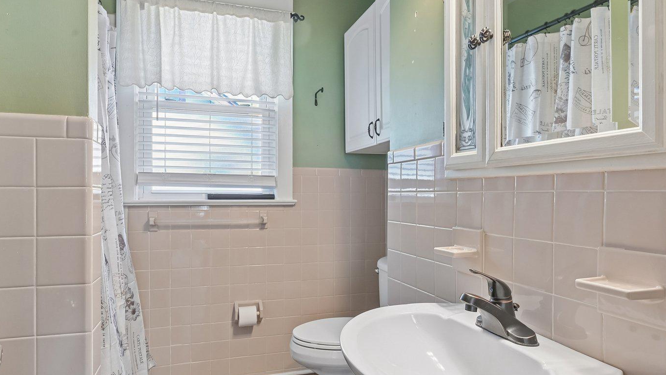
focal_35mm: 22
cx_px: 317
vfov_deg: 51.3
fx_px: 389
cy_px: 213
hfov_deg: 81.1
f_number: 11
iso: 400
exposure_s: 1/15
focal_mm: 14
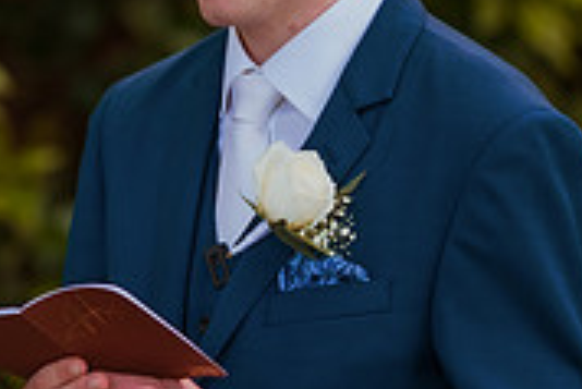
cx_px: 33
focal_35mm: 439
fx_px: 7103
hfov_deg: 4.7
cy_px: 144
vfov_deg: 3.1
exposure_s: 1/640
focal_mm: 135
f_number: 1.8
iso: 320
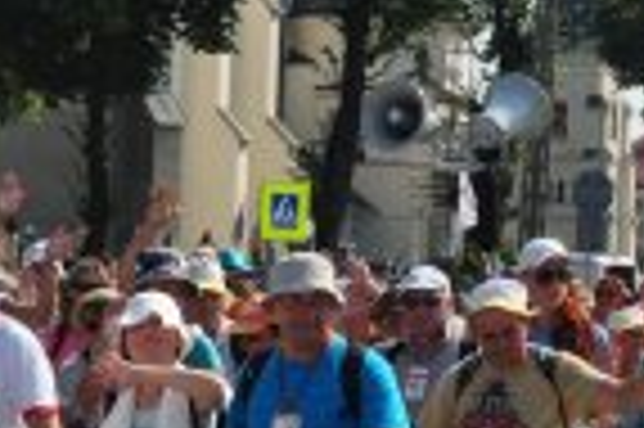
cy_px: 410
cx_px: 36
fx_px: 3181
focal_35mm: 178
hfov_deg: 11.5
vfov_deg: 7.7
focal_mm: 34
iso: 200
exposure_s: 1/200
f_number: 14
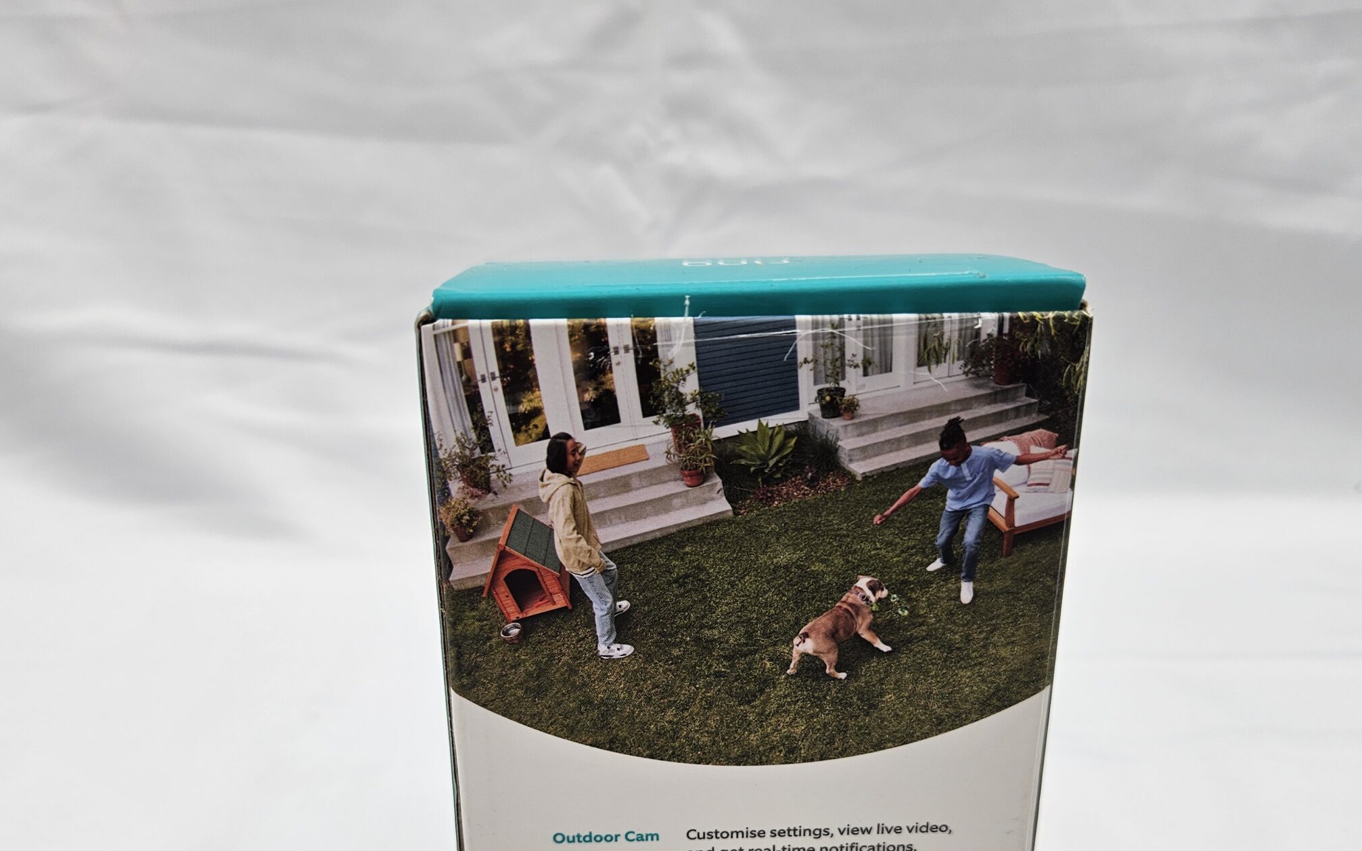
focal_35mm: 31
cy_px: 637
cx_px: 671
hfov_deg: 61.2
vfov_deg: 39.5
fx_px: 1151
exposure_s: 1/140
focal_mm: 5.4
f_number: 1.8
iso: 25
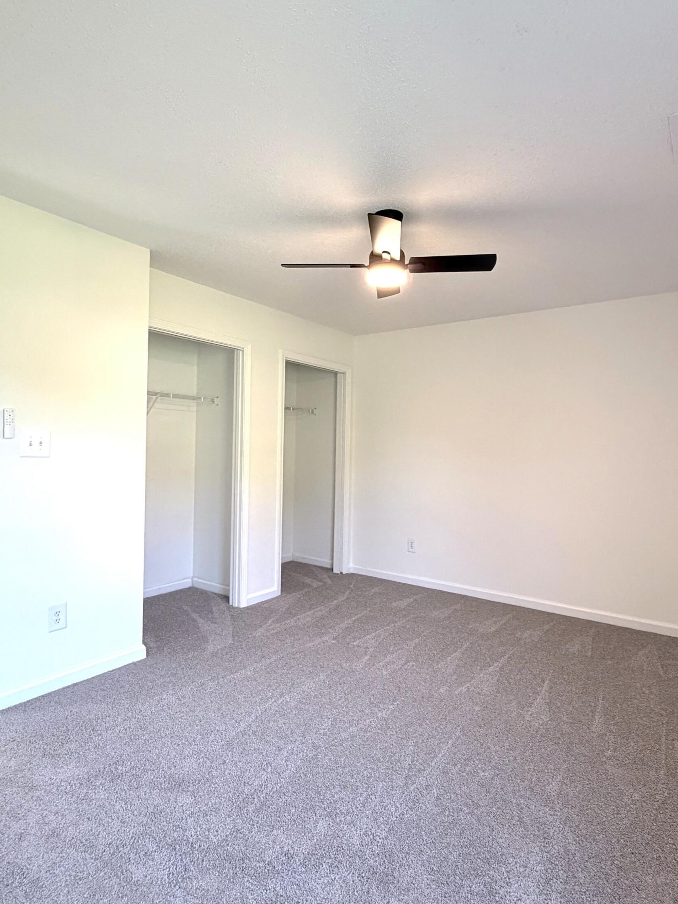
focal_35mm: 19
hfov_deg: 68.7
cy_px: 446
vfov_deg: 84.7
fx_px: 496
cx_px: 344
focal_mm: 2.22
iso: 200
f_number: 2.2
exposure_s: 1/111
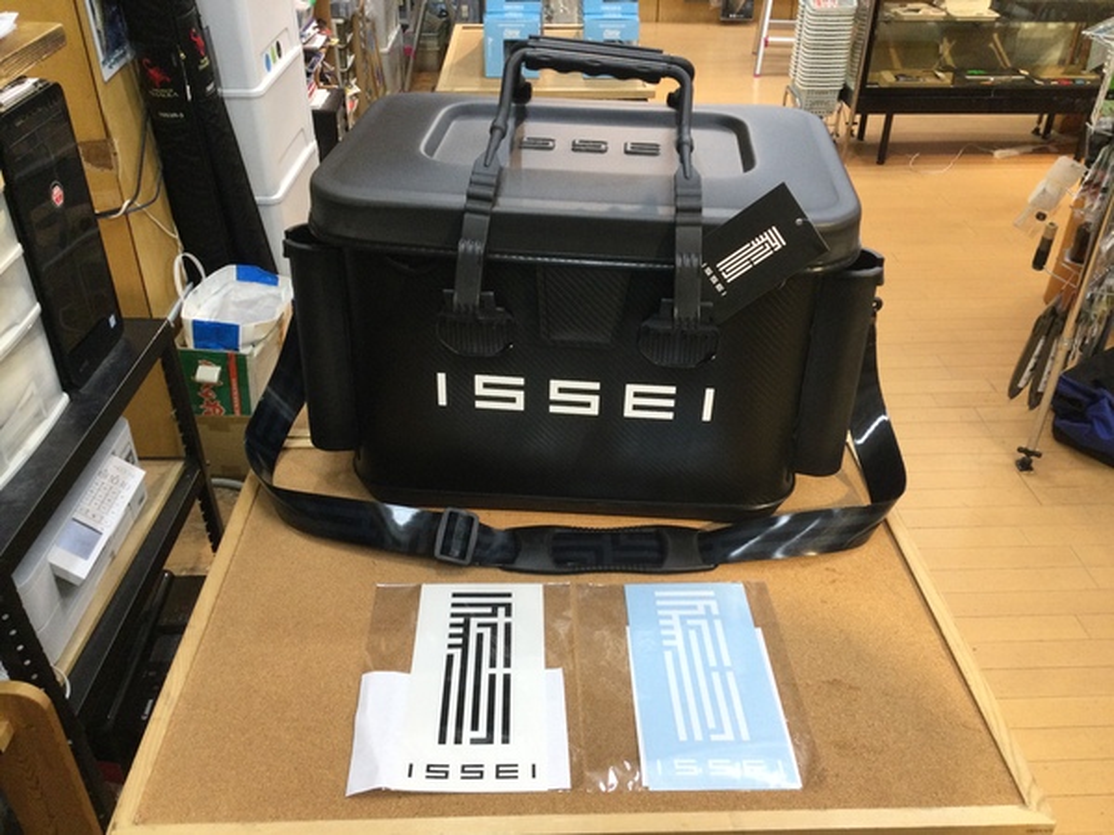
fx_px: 998
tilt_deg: -34.8
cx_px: 557
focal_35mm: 31
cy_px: 418
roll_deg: +0.2
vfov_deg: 45.4
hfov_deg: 58.4
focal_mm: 3.3
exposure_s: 1/30
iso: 40
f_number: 2.4
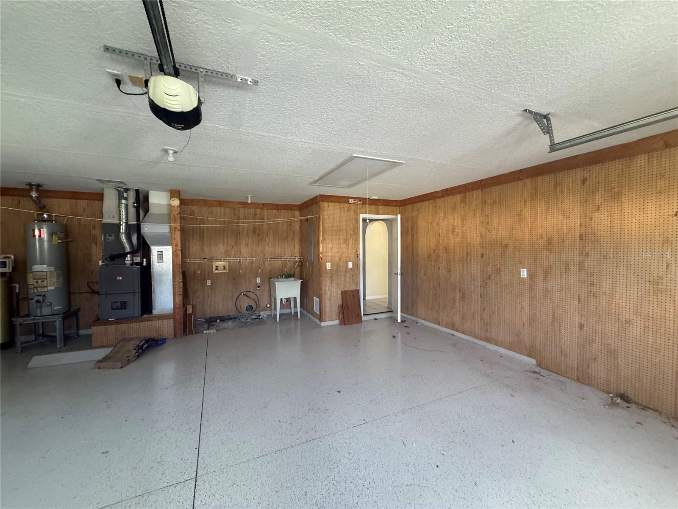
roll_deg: +0.9
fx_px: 274
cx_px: 339
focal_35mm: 14
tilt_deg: -0.2
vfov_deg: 85.7
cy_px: 254
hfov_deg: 102.1
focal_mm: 2.22
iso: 320
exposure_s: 1/60
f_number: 2.2
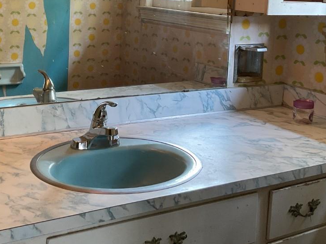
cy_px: 28
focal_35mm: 57
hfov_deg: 33.6
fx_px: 537
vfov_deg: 24.9
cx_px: 119
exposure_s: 1/60
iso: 125
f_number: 1.8
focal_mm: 3
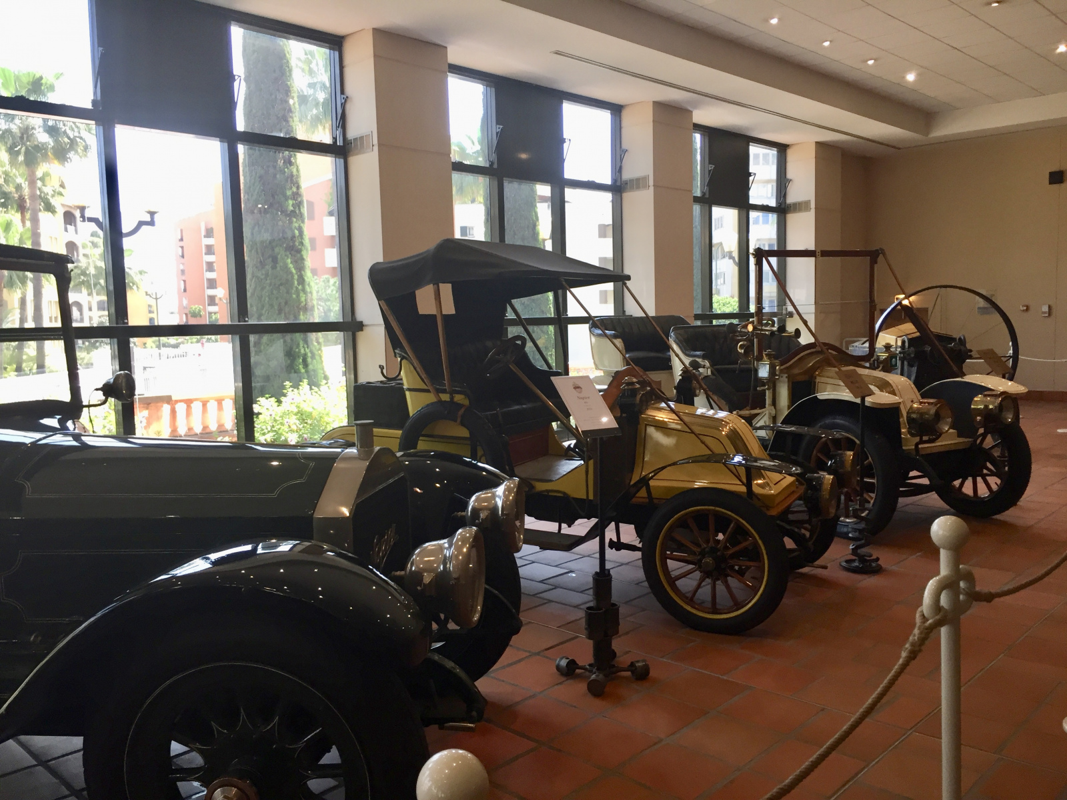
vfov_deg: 48.2
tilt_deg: -4.1
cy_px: 400
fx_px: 894
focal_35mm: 29
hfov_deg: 61.7
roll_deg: +0.0
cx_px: 534
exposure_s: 1/33
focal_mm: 4.15
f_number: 2.2
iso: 40
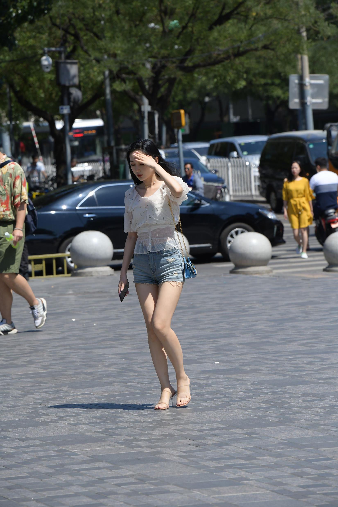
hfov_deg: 6.9
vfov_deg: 10.3
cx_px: 169
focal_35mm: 200
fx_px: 2816
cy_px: 254
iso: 640
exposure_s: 1/1600
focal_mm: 200
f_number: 8
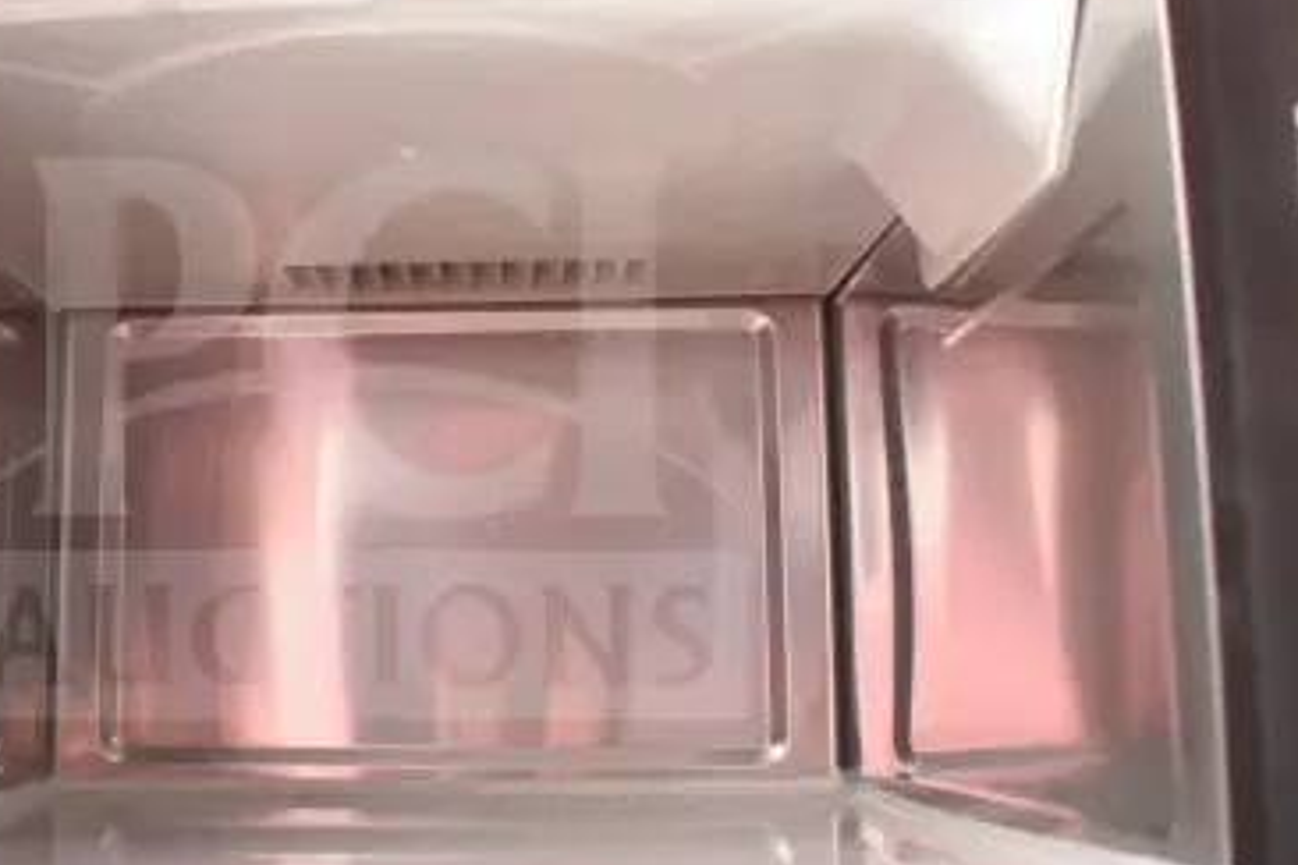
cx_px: 348
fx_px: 1622
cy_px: 438
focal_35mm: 45
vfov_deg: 29.9
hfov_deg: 42.5
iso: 6400
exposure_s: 1/100
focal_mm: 18
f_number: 5
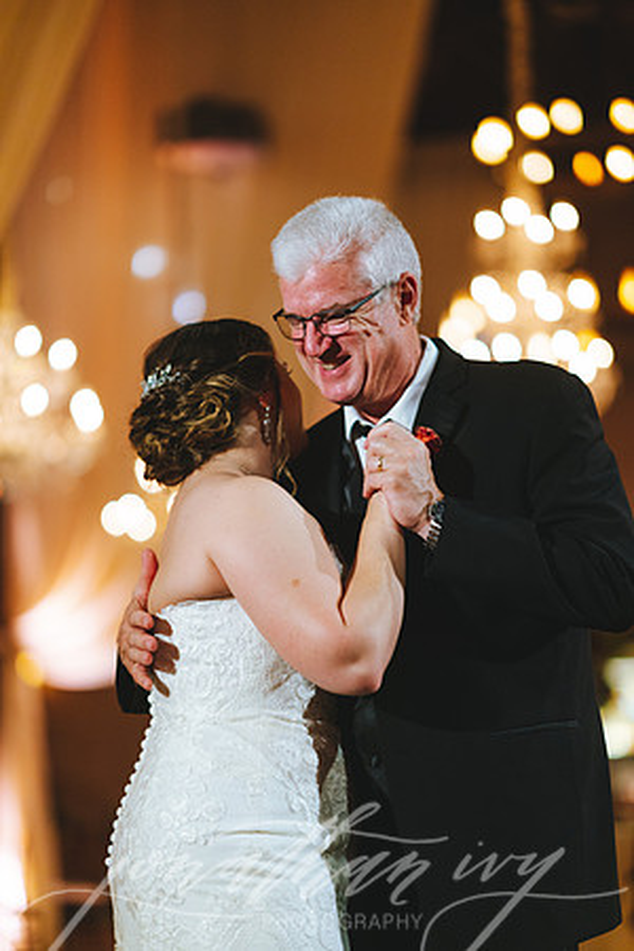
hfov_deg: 16.1
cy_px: 476
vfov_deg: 23.9
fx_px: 2245
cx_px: 317
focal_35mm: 85
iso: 1250
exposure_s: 1/125
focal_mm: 85
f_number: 1.4
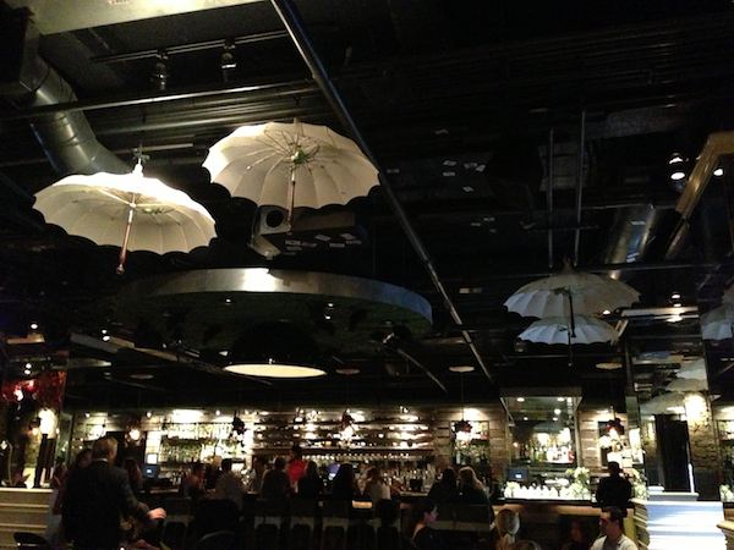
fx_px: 700
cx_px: 367
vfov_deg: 42.9
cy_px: 275
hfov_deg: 55.4
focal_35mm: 33
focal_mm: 4.13
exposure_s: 1/20
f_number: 2.4
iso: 1600
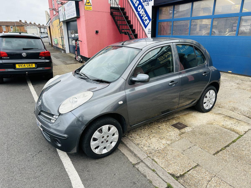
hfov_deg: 71.6
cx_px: 126
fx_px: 174
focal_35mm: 24
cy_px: 94
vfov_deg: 56.8
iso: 64
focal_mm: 6.86
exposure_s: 1/121
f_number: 1.78
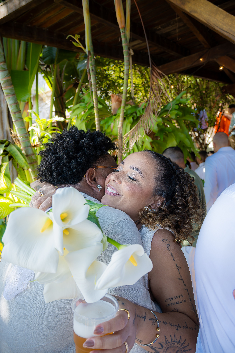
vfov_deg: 73.7
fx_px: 235
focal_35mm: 24
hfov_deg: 53.1
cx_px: 118
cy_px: 176
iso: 160
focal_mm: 16
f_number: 3.5
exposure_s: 1/250
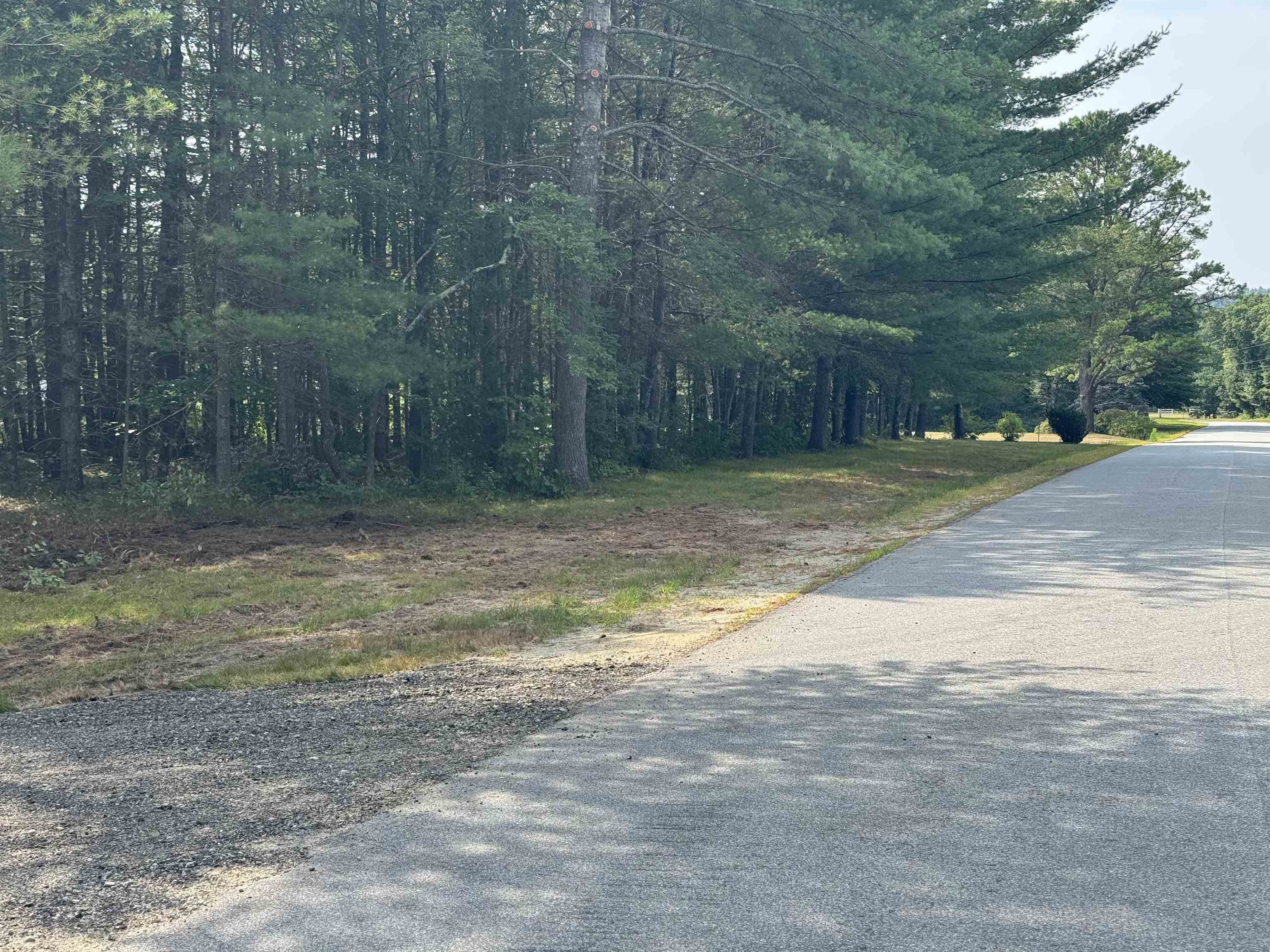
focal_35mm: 48
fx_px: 1761
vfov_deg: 30.3
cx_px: 635
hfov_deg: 39.7
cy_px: 476
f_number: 1.78
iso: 64
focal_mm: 6.76
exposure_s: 1/1490
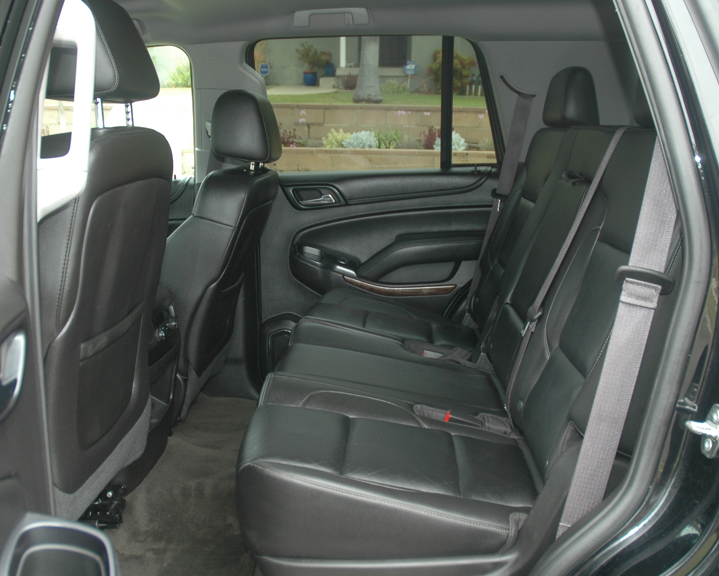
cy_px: 275
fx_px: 787
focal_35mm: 37
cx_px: 352
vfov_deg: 40.1
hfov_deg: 49.1
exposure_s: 1/100
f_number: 3.5
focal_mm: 18
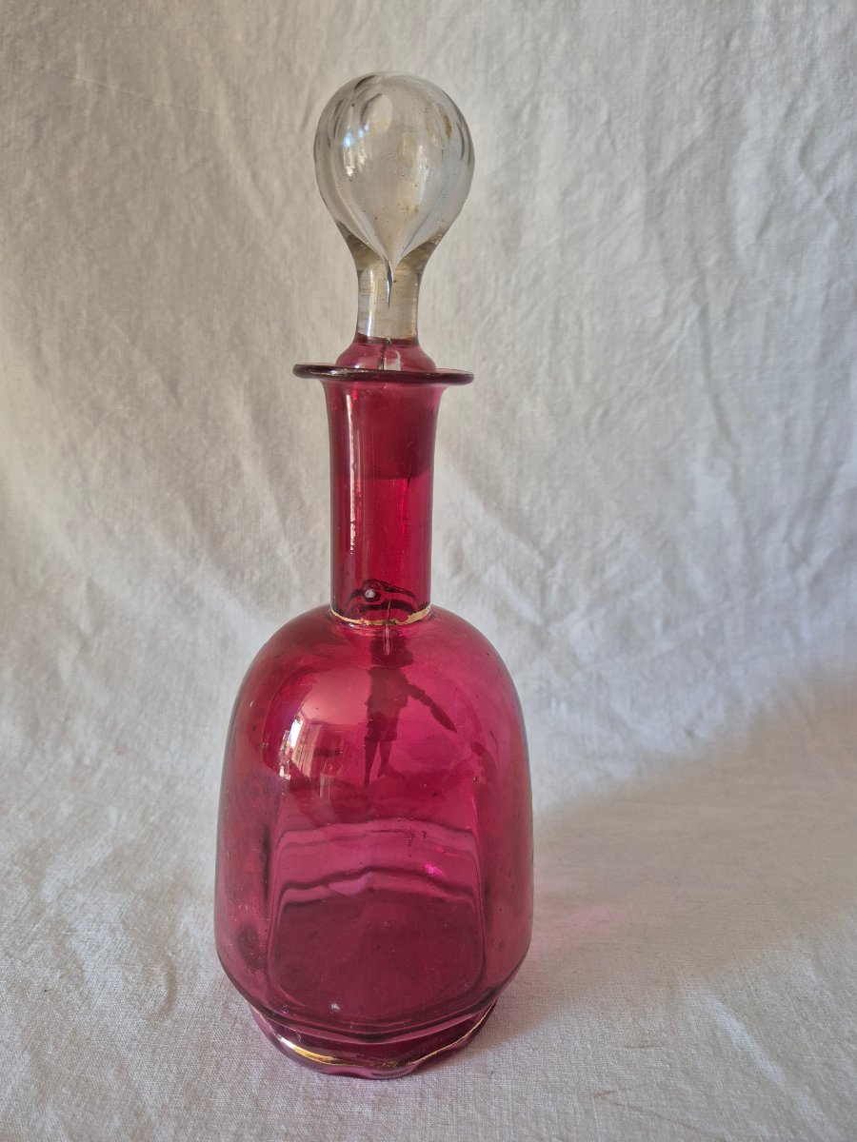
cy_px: 571
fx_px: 759
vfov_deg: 73.9
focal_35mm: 23
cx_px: 428
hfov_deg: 58.9
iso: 200
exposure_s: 1/100
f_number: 1.8
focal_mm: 5.4
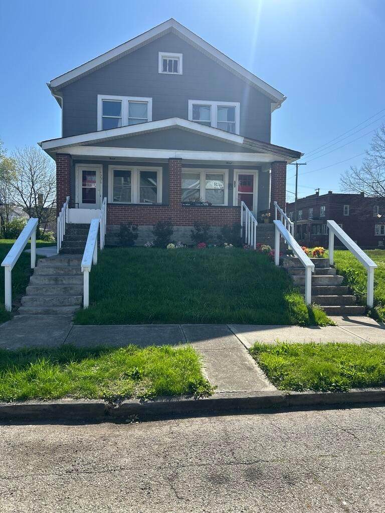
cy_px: 256
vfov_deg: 67.3
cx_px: 192
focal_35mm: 26
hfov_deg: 53.1
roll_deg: -1.4
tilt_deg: +2.5
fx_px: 386
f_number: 1.5
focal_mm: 5.7
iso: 50
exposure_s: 1/3165
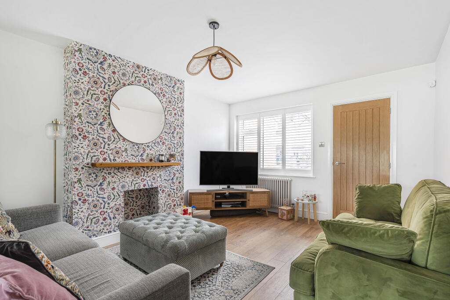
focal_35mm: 16
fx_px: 200
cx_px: 225
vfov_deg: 73.8
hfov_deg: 96.7
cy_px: 150
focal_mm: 16
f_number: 9
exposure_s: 1/4
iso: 100
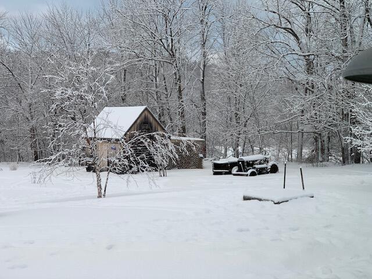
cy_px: 140
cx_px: 186
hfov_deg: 36.8
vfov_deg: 28.0
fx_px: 559
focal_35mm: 52
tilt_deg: -3.2
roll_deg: -0.6
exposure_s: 1/122
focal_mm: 6
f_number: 2.4
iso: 25
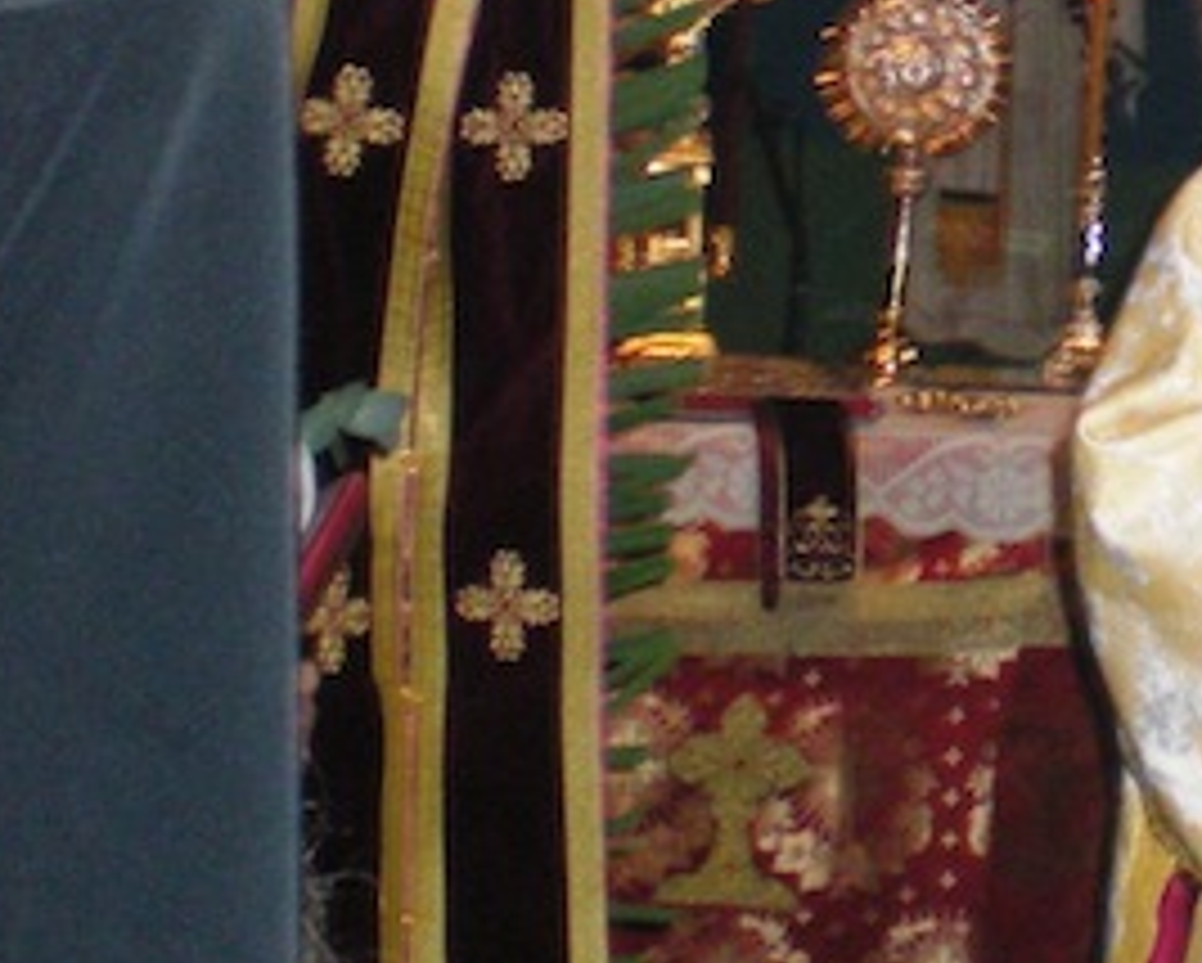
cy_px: 135
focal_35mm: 111
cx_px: 1589
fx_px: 3952
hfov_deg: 16.3
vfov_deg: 13.8
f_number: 3.1
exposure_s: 1/60
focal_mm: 6.3
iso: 211
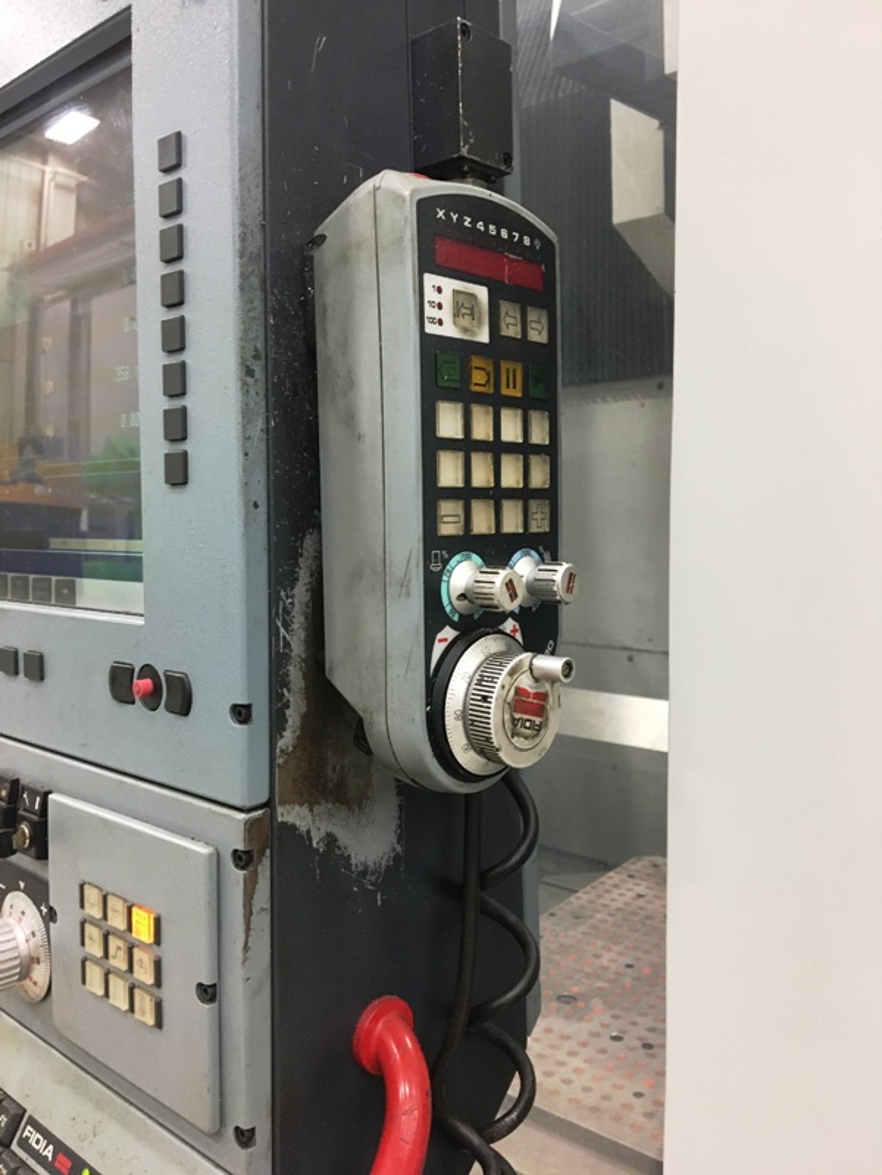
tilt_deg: -6.0
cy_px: 588
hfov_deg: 48.2
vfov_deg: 61.7
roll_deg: +2.9
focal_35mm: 29
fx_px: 985
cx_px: 441
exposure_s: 1/30
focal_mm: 4.15
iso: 160
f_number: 2.2
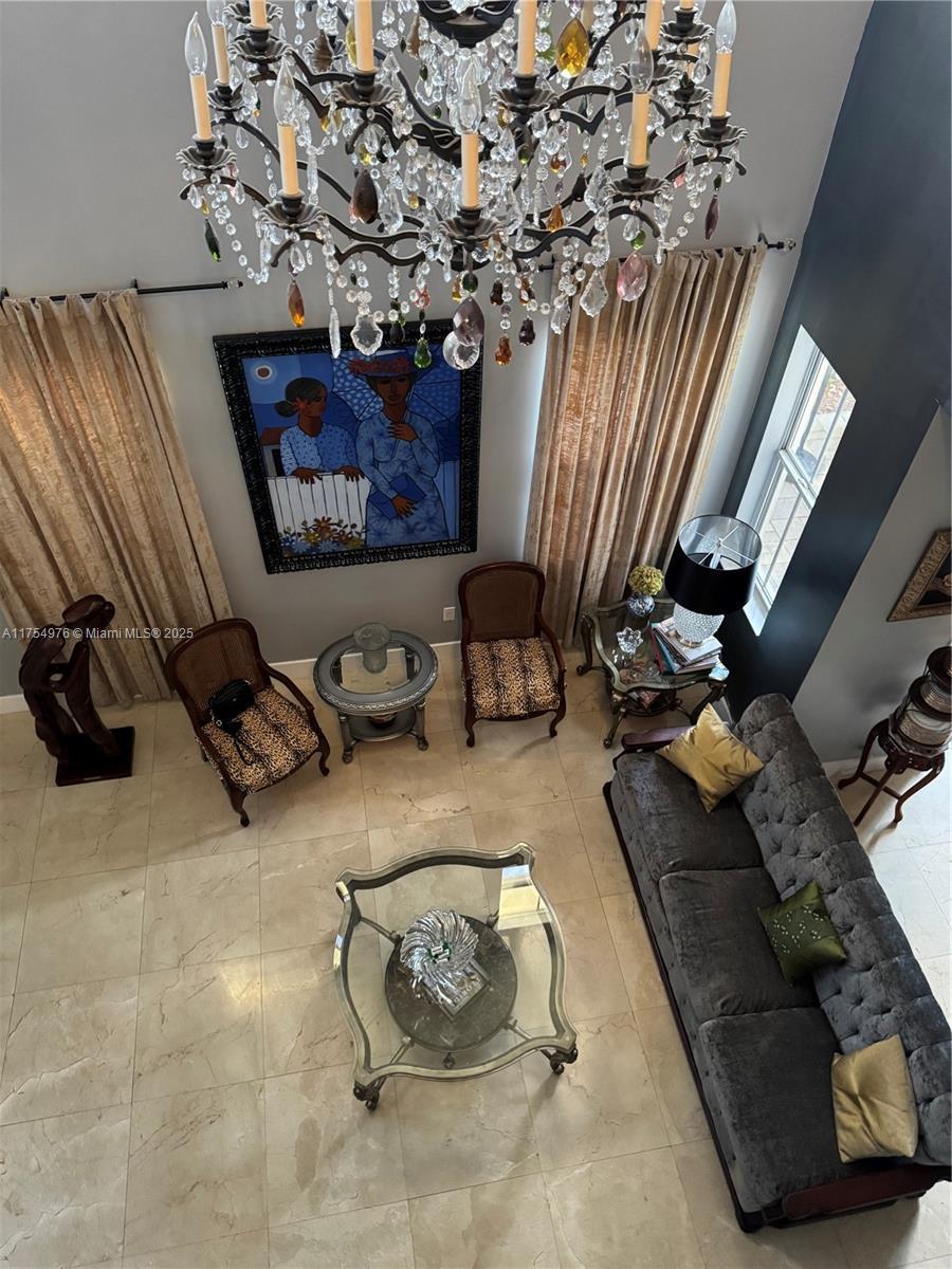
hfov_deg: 56.8
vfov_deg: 71.6
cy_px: 634
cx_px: 476
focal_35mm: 24
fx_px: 880
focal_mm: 6.76
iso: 800
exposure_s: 1/60
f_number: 1.78
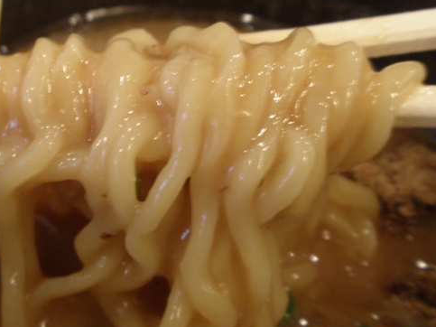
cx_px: 174
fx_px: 579
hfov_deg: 41.1
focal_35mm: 46
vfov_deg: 31.5
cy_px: 182
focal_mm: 6.6
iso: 100
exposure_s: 1/3
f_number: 3.5
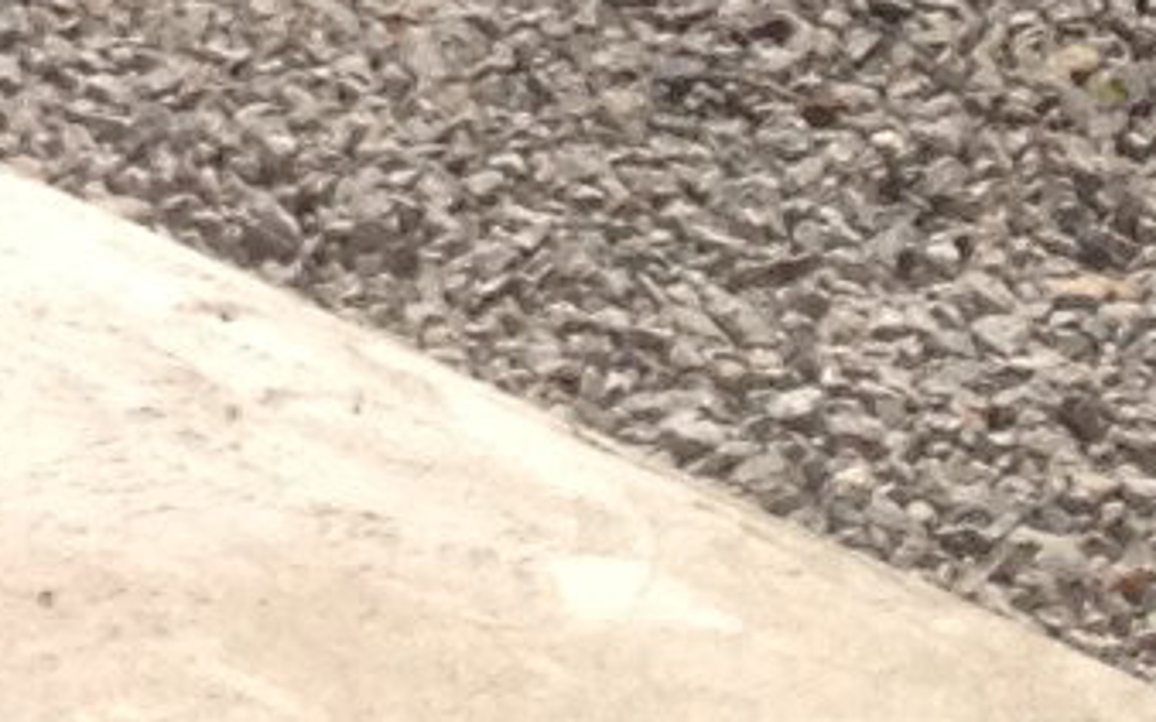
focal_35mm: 284
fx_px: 8944
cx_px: -2596
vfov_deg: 4.4
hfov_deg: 6.6
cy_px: -1762
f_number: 2.4
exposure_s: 1/2326
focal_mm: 4.28
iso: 50
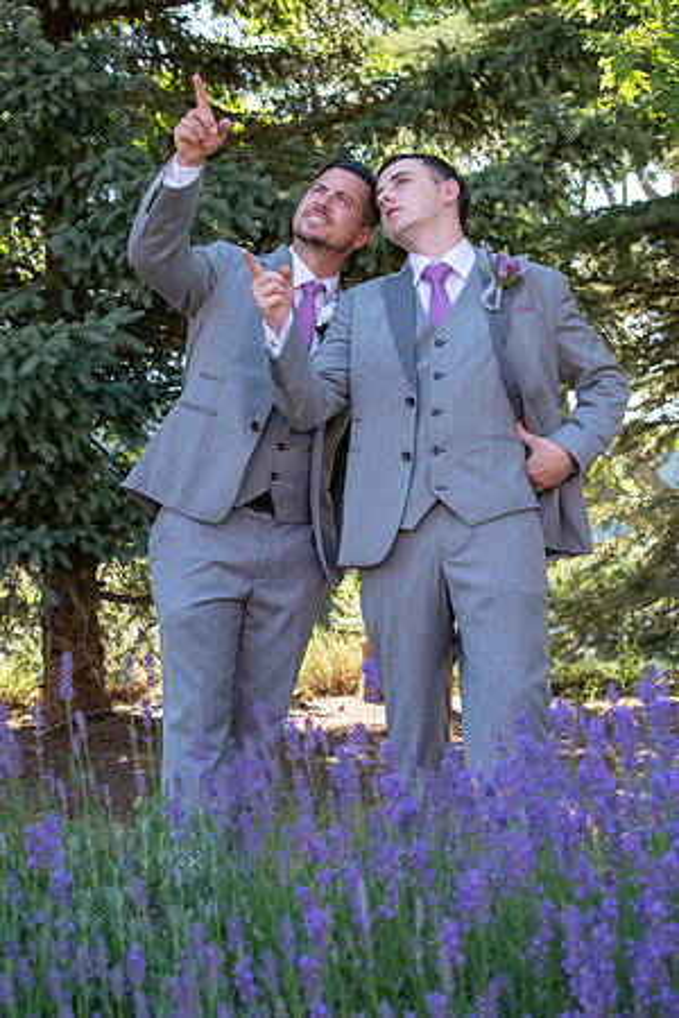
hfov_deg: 18.9
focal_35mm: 72
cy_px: 509
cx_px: 340
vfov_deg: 28.1
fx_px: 2037
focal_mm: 48
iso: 400
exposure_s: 1/160
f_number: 6.3
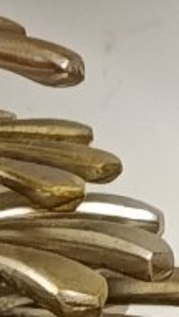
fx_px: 2757
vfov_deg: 6.4
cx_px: -151
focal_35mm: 328
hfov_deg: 3.7
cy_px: 637
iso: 974
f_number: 1.7
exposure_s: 1/33.3
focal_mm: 5.24
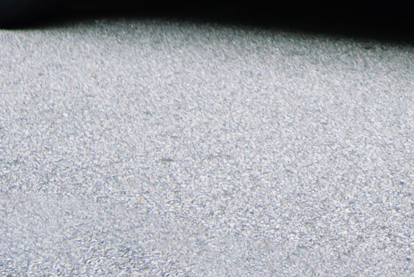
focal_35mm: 199
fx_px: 2290
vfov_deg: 6.6
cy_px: -402
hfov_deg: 9.9
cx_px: 671
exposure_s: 1/320
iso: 200
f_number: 2.8
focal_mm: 36
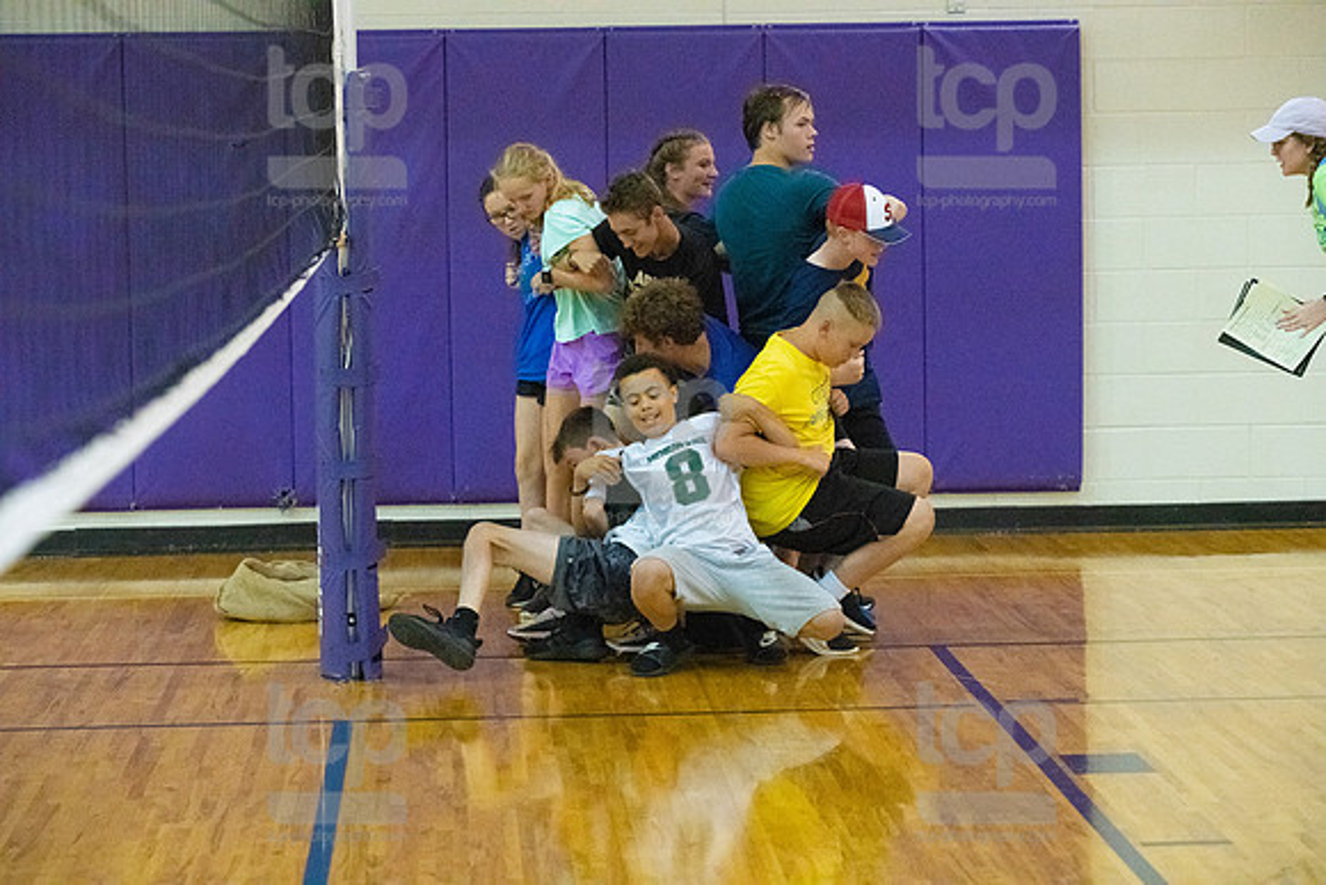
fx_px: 4052
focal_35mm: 110
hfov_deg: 18.6
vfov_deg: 12.5
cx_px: 663
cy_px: 442
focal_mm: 110
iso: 6400
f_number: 4.5
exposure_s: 1/640
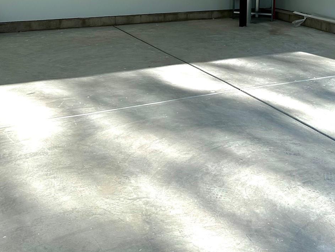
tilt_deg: -5.0
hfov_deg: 36.3
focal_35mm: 52
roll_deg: -0.5
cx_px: 233
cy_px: -13
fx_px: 503
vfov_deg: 26.2
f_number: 1.78
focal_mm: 6.86
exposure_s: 1/1256
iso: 80
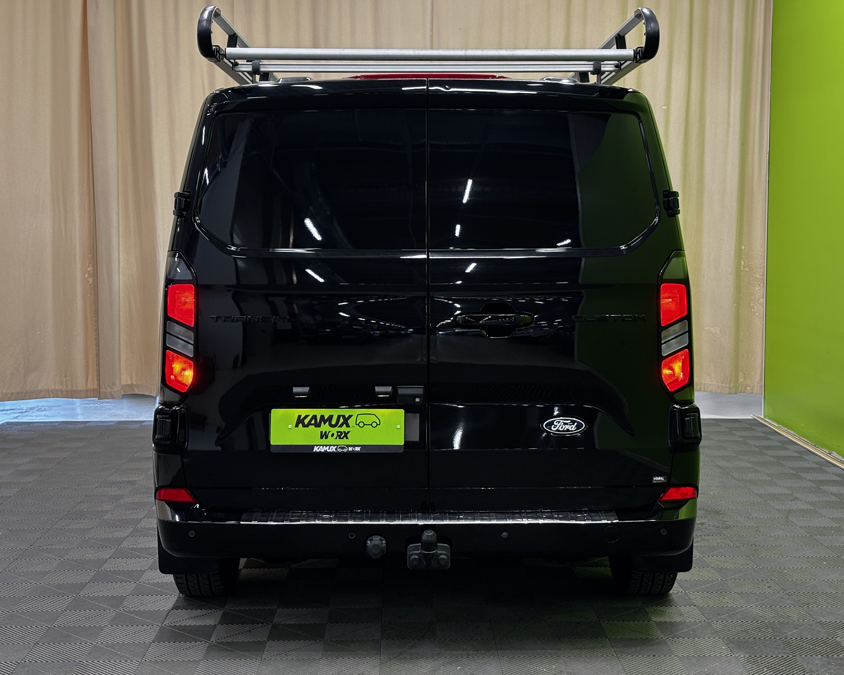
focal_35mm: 55
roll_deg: +0.2
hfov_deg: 34.1
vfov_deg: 27.6
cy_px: 335
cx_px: 430
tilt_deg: -5.6
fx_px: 1374
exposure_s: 1/50
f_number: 1.6
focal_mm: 5.96
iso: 80
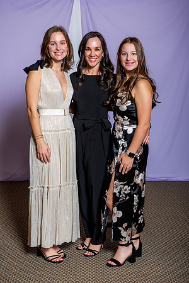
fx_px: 520
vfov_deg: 30.5
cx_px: 94
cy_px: 142
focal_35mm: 66
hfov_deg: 20.6
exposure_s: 1/200
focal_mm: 66
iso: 320
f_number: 5.6
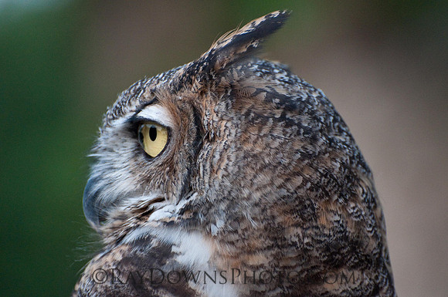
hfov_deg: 6.3
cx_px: 224
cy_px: 148
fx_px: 4101
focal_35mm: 330
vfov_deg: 4.2
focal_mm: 220
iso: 1600
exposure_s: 1/250
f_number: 5.6
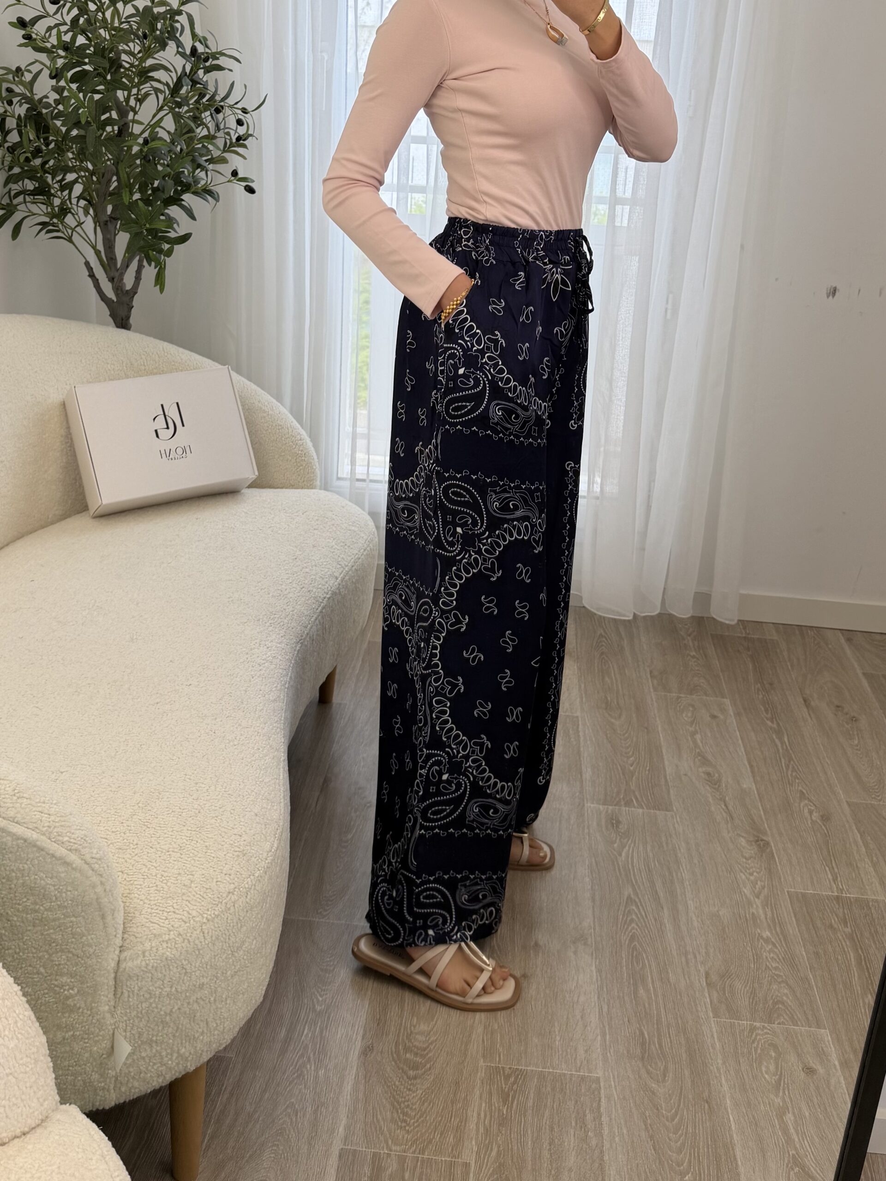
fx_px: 819
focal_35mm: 24
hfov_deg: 56.8
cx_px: 443
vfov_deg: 71.6
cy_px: 590
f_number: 1.78
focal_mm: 6.76
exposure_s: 1/122
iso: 50
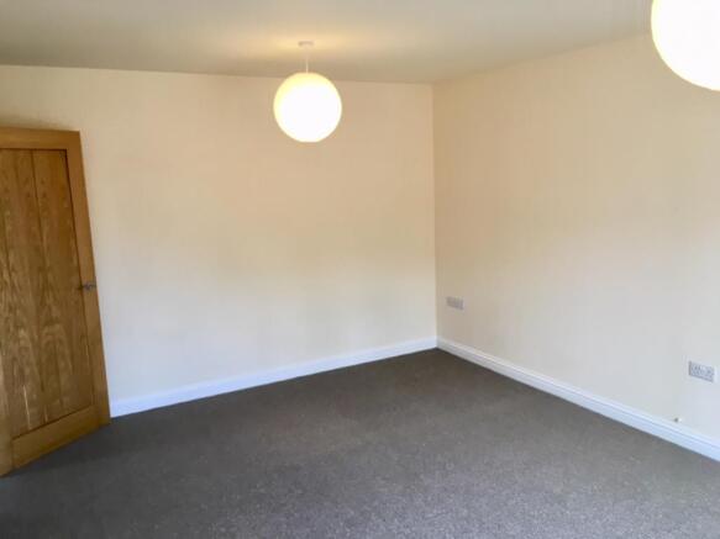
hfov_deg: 61.7
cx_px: 360
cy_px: 270
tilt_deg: -9.1
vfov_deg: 48.2
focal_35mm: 29
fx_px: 603
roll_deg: +1.2
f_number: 2.2
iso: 32
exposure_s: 1/33
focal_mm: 4.15
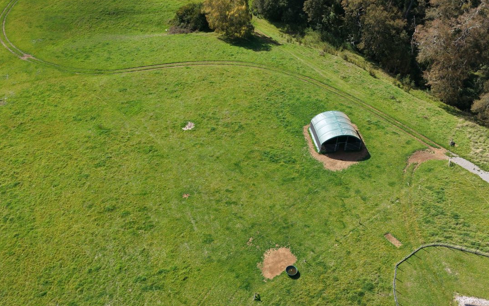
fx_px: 427
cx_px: 229
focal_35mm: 32
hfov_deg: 59.6
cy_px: 178
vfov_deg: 39.3
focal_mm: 14.45
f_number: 3.2
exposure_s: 1/500
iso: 100
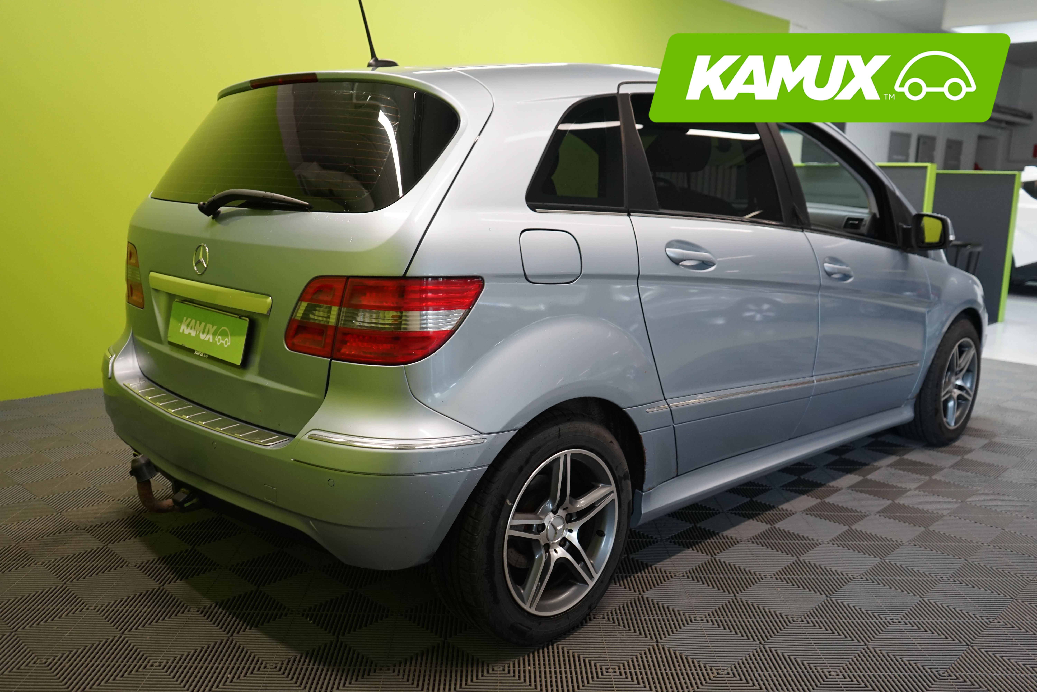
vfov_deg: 42.3
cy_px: 346
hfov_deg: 60.3
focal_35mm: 31
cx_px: 518
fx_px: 893
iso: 1000
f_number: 4.5
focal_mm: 31
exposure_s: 1/30
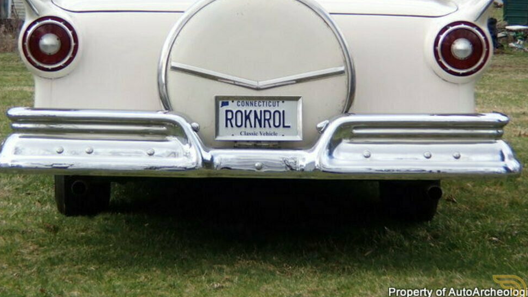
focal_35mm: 96
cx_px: 252
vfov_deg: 12.6
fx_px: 1344
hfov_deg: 22.2
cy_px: 67
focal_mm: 12.73
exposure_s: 1/160
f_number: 5.6
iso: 100
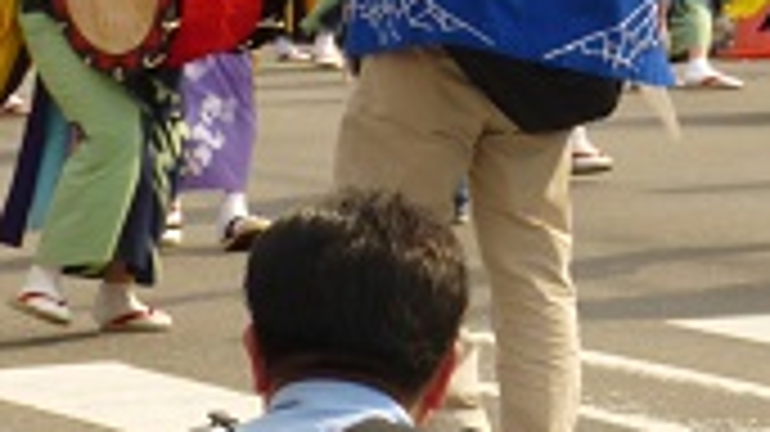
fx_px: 8530
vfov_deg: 2.9
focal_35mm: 418
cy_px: -144
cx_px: 335
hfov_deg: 5.2
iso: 100
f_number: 5.8
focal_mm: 25.3
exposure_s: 1/250
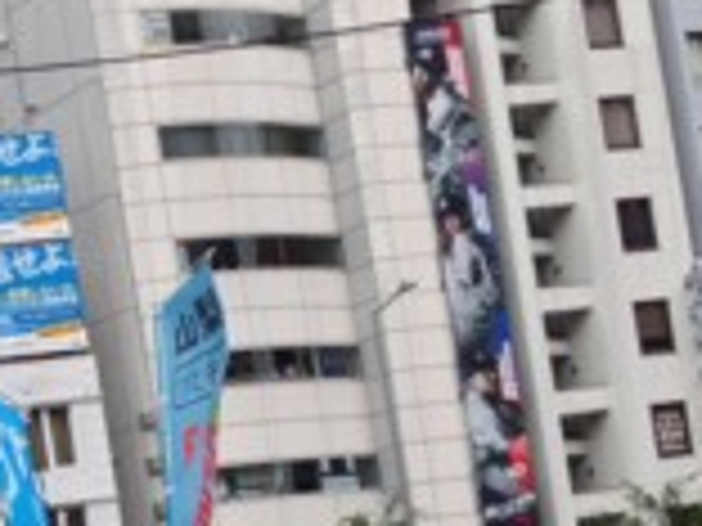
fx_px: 1927
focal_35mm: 95
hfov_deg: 20.0
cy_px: 638
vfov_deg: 15.0
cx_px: 0
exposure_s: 1/602
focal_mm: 4.12
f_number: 2.4
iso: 50
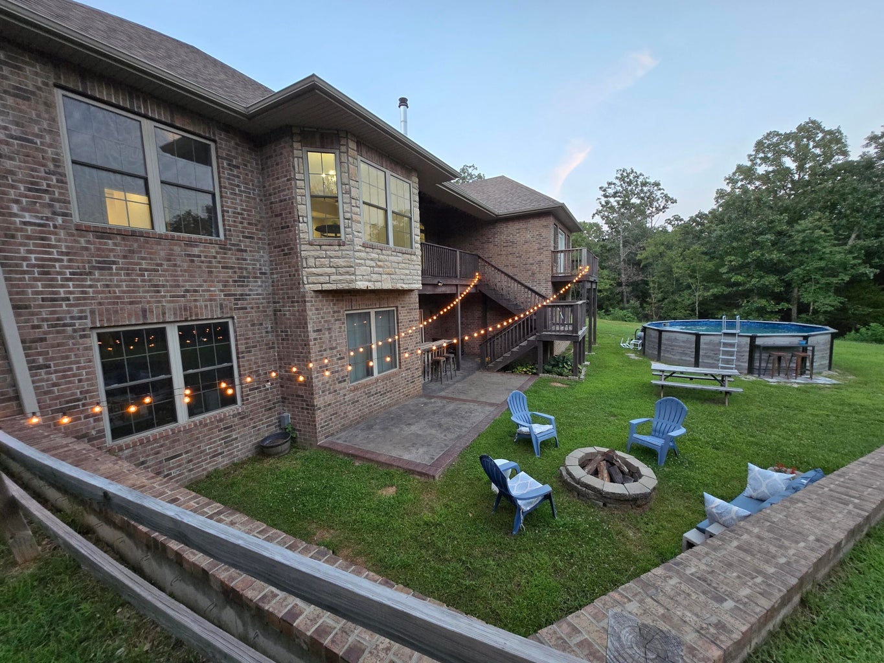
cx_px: 442
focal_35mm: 13
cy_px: 332
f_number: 2.2
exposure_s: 1/60
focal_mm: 1.7
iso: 250
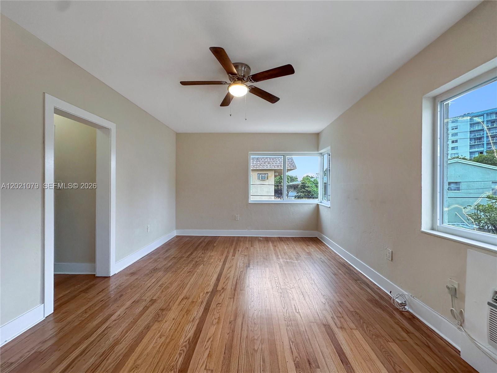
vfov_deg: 85.7
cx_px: 248
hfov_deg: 102.1
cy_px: 186
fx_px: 201
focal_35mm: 14
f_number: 2.2
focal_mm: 2.22
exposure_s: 1/120
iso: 160
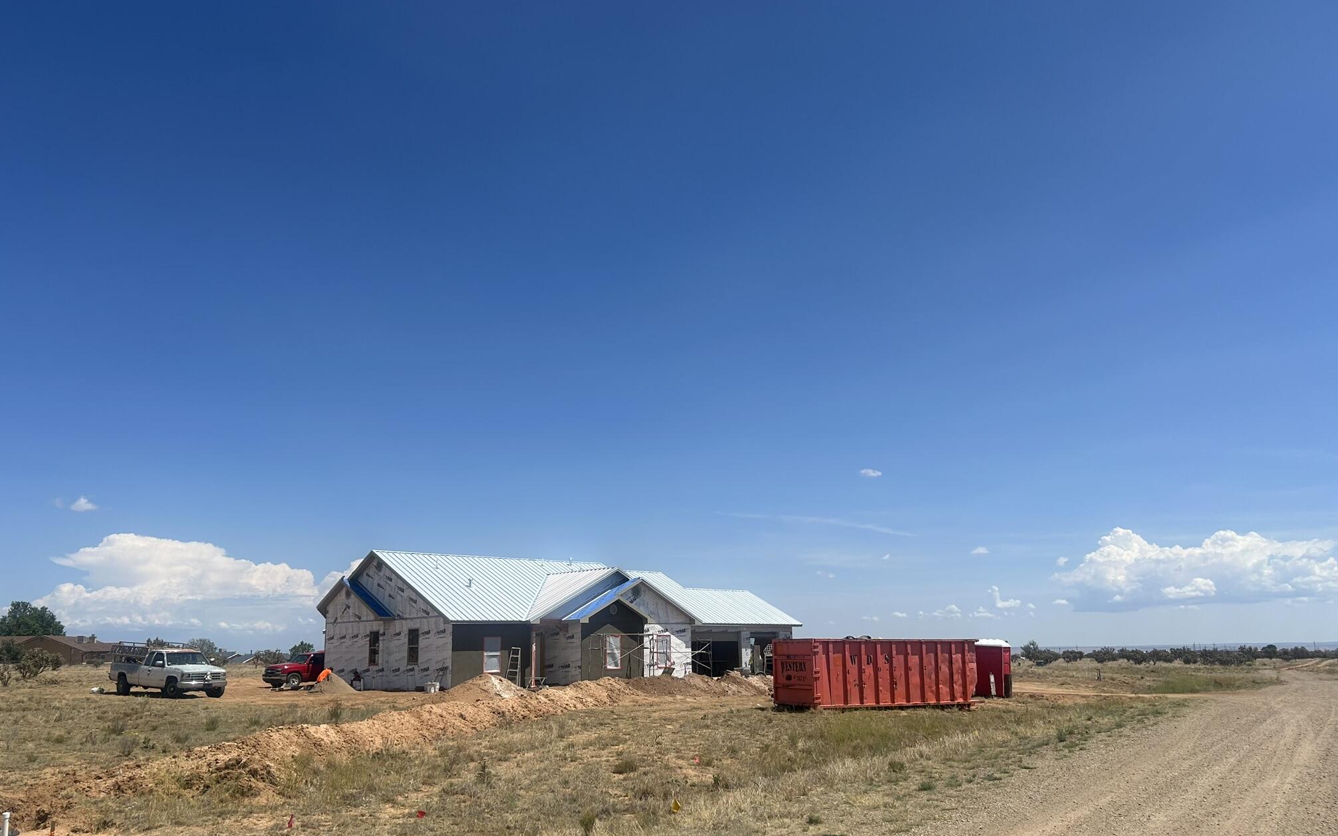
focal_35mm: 28
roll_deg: +0.8
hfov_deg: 66.5
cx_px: 659
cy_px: 473
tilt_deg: +9.6
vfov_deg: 44.4
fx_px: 1021
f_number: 1.5
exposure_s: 1/7463
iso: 50
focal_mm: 5.7
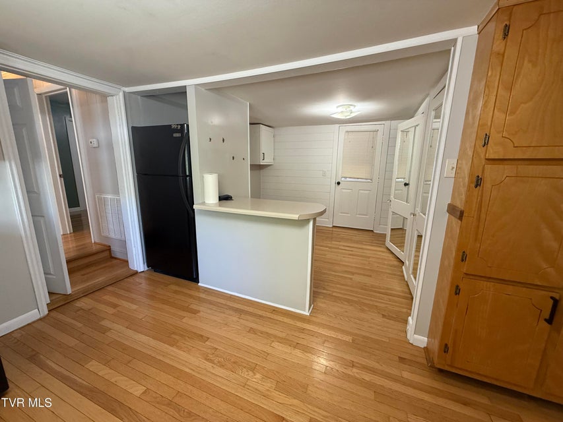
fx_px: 228
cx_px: 282
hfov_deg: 102.1
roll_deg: -0.7
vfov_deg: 85.7
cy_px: 211
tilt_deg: -12.1
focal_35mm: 14
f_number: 2.2
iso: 250
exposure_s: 1/60
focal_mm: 2.22
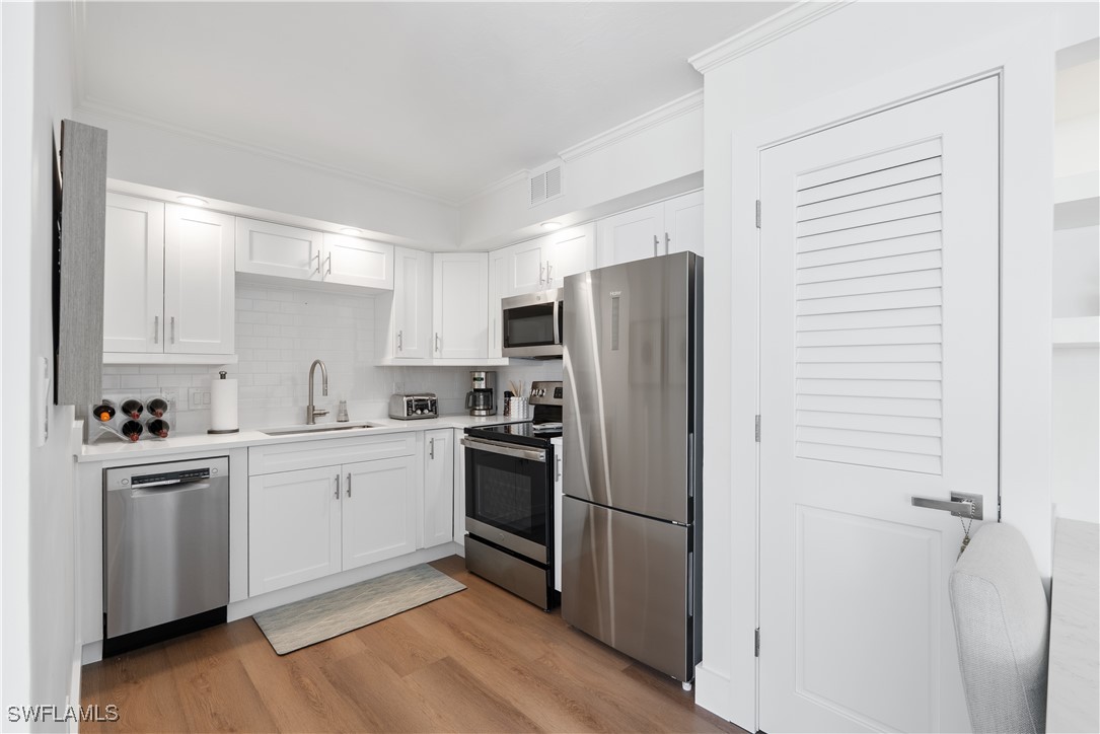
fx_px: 489
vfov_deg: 73.8
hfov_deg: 96.7
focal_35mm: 16
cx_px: 550
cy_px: 367
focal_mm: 16
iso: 100
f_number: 9
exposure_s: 1/1.67
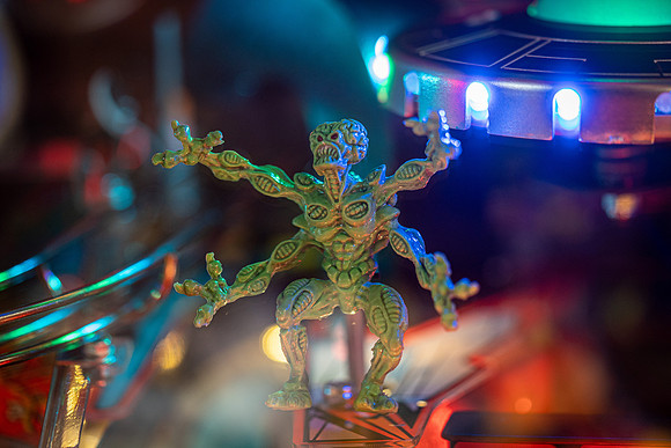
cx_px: 336
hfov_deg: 22.6
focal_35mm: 90
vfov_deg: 15.2
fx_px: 1678
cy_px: 224
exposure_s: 1/80
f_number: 2.8
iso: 1000
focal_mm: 90
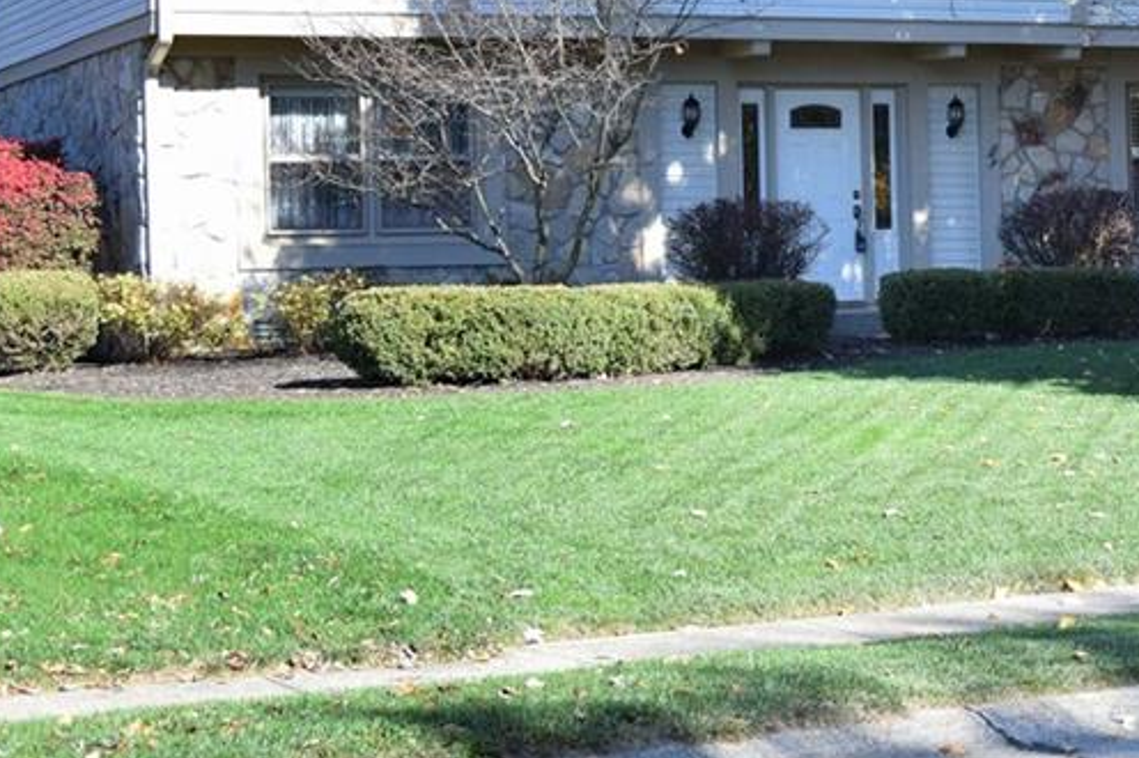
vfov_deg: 14.1
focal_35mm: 96
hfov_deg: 20.8
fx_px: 3036
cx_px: 1038
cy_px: 147
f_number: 6.3
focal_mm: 31
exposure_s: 1/1000
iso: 800
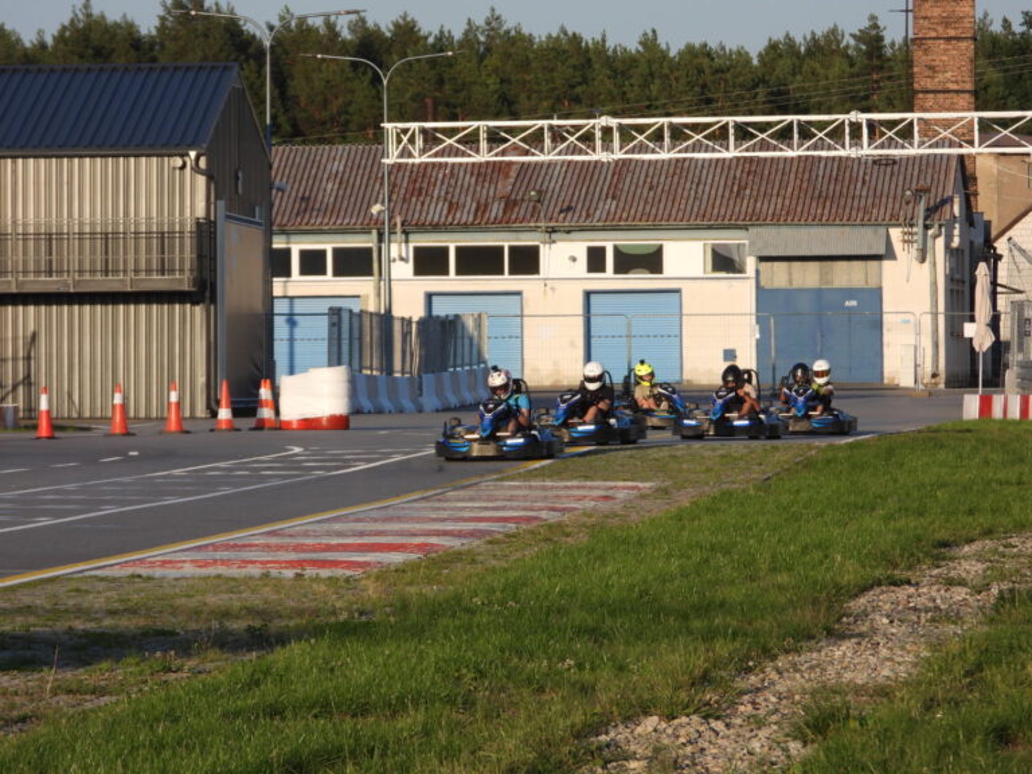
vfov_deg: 5.4
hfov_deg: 7.2
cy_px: 387
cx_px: 516
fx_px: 8199
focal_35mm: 275
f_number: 4.5
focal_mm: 49.5
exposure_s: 1/500
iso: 100
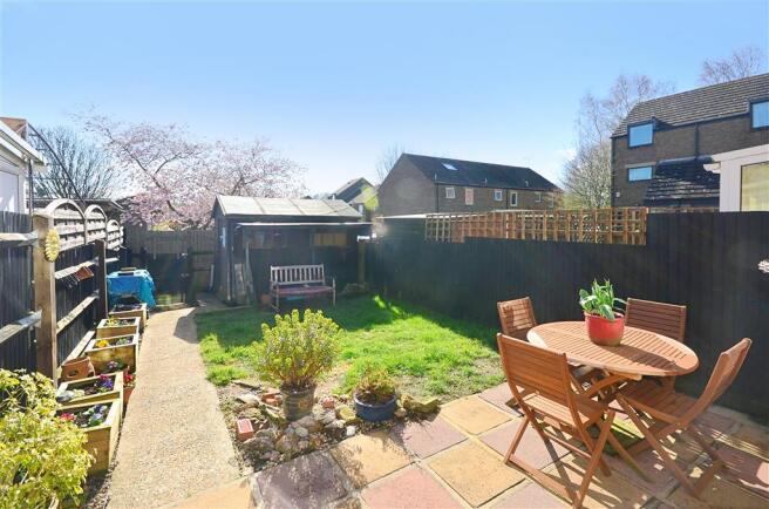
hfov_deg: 95.1
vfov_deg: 71.8
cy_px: 254
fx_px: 352
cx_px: 384
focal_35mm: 16
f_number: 10
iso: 200
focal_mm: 11
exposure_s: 1/200
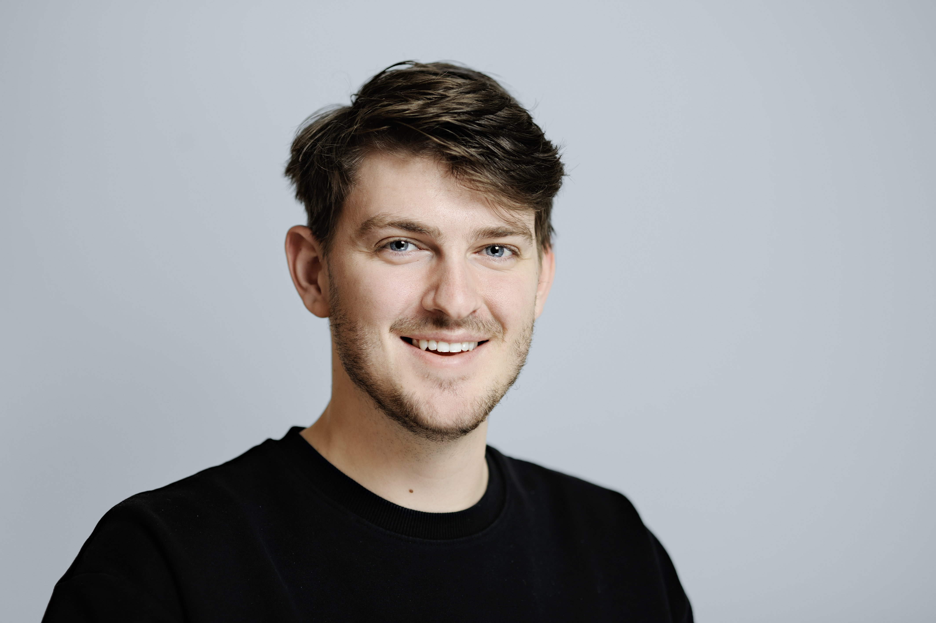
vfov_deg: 16.1
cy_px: 312
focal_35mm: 85
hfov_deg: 23.9
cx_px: 468
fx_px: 2209
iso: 200
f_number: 2.2
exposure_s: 1/250
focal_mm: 85
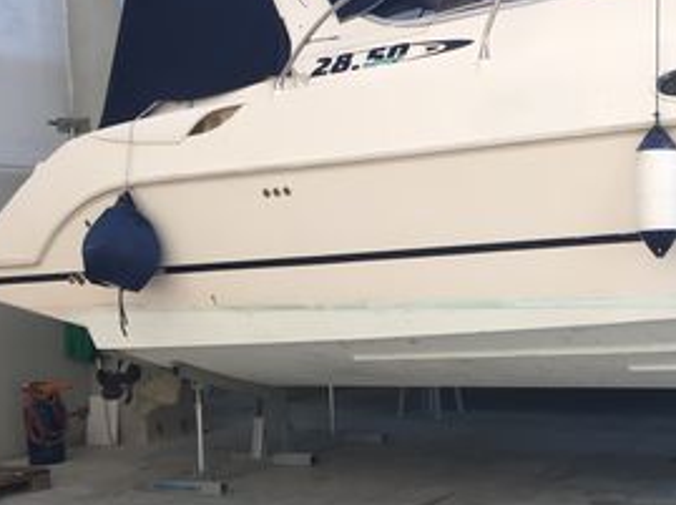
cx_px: 560
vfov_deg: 26.9
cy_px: 318
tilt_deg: -3.5
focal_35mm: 54
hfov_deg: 34.3
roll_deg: +1.2
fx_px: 1053
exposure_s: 1/40
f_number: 2.2
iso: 32
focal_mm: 4.15
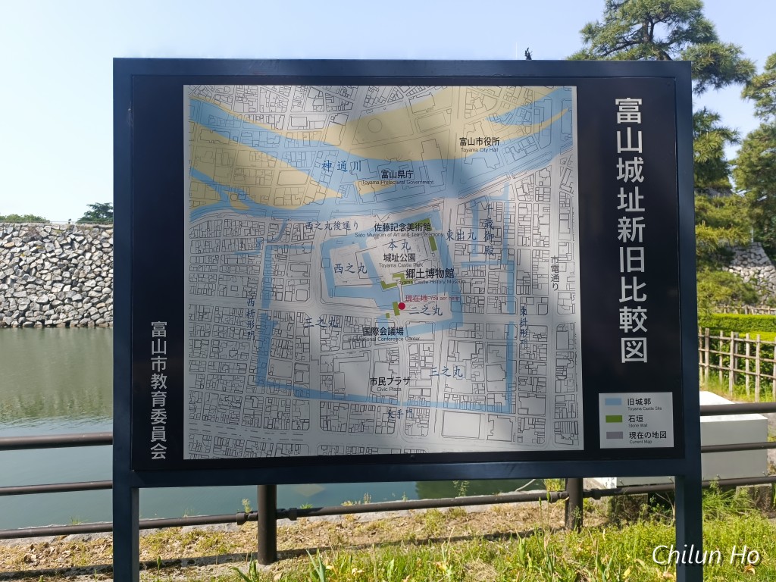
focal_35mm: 16
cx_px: 388
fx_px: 359
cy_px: 291
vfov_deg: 78.1
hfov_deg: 94.5
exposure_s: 1/299
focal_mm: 6.14
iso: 50
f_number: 1.65
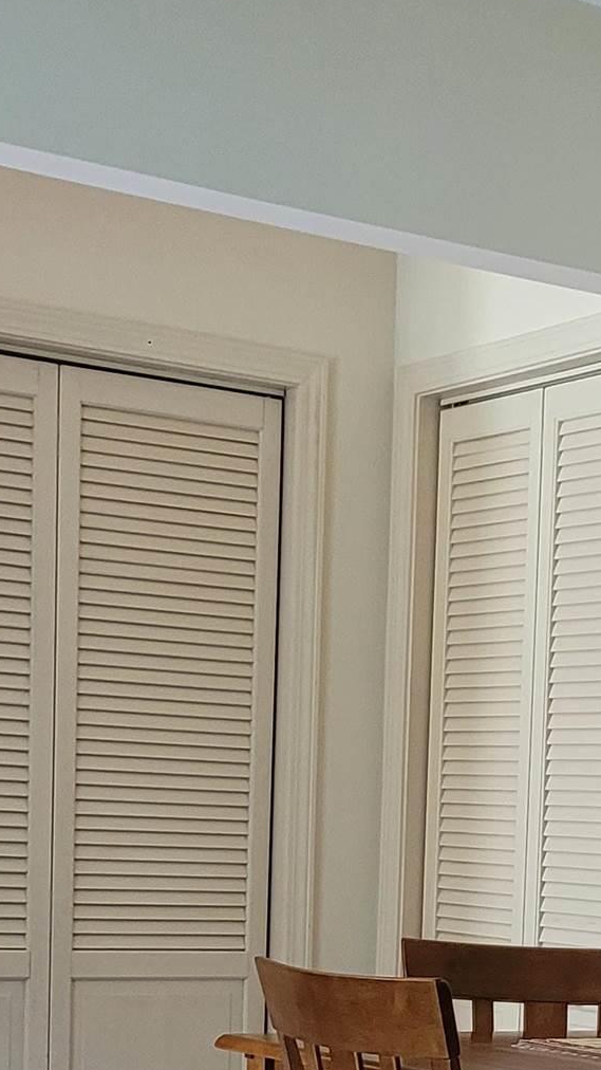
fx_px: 2437
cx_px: 680
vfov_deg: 23.8
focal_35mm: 86
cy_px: 1051
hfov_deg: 13.7
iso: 320
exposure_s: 1/119
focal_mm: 5.4
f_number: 1.8
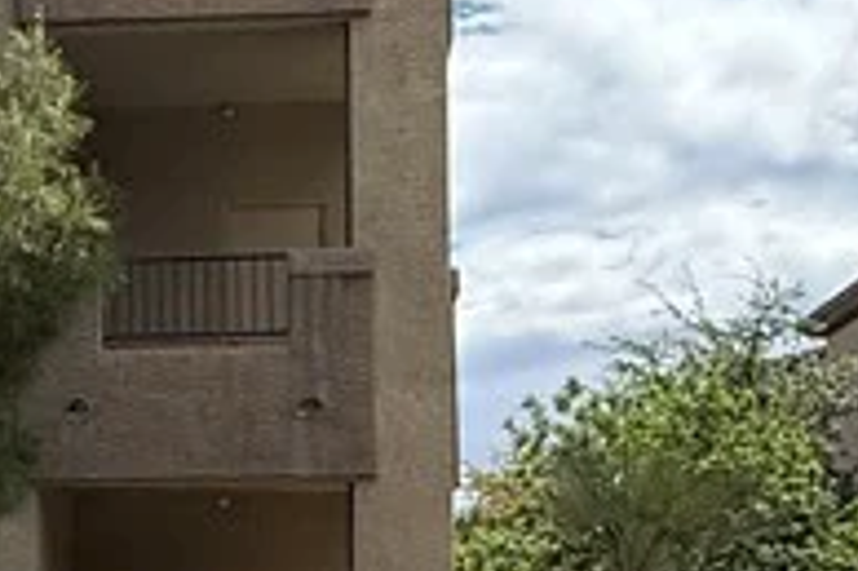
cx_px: -9
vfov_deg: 17.3
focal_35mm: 77
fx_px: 1834
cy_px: 567
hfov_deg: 25.0
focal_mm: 2.22
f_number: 2.2
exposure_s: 1/1399
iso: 64
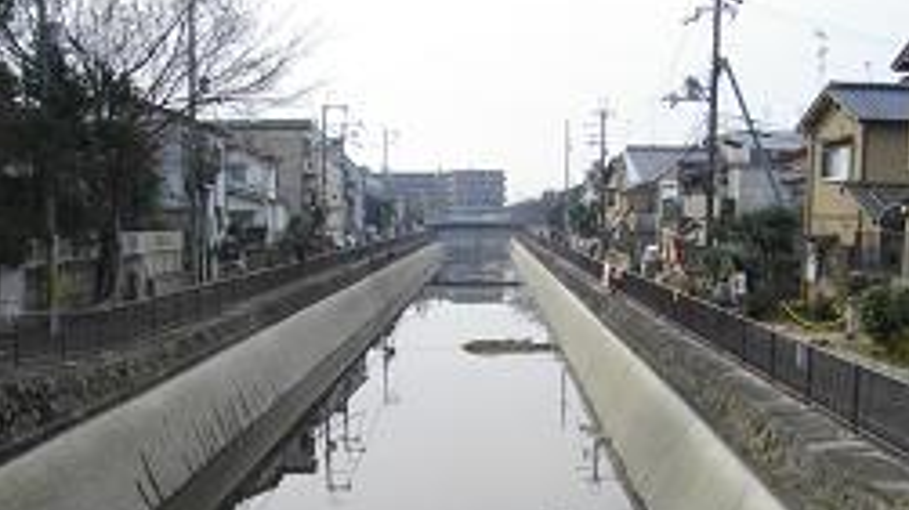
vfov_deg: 21.5
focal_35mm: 54
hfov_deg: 38.5
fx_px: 1301
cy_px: 503
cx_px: 404
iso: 100
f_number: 5.5
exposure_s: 1/250
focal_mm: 5.7
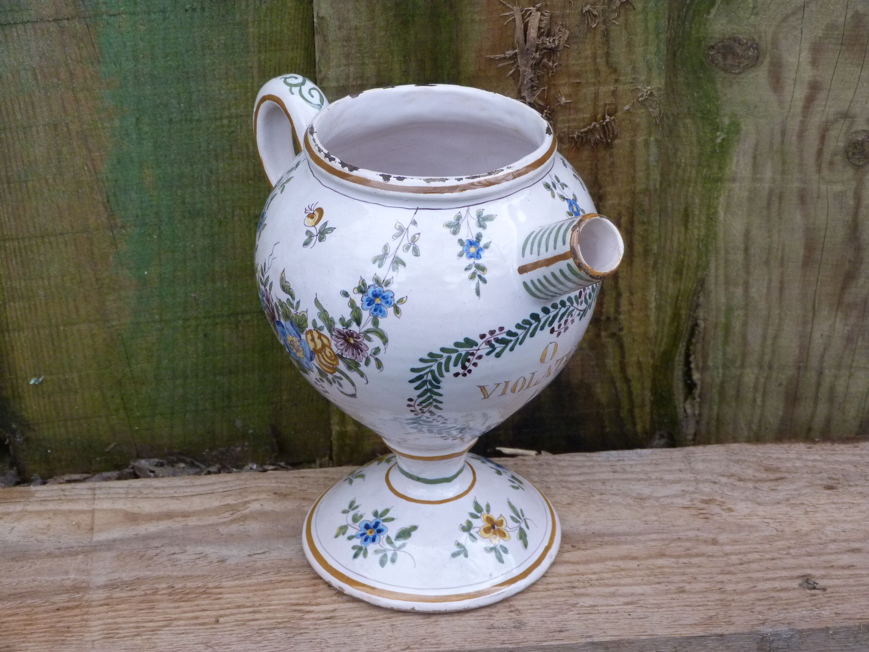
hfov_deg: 25.0
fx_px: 1958
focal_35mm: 78
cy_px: 326
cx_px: 434
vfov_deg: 18.9
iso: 250
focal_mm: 14.1
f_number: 3.3
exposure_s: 1/60
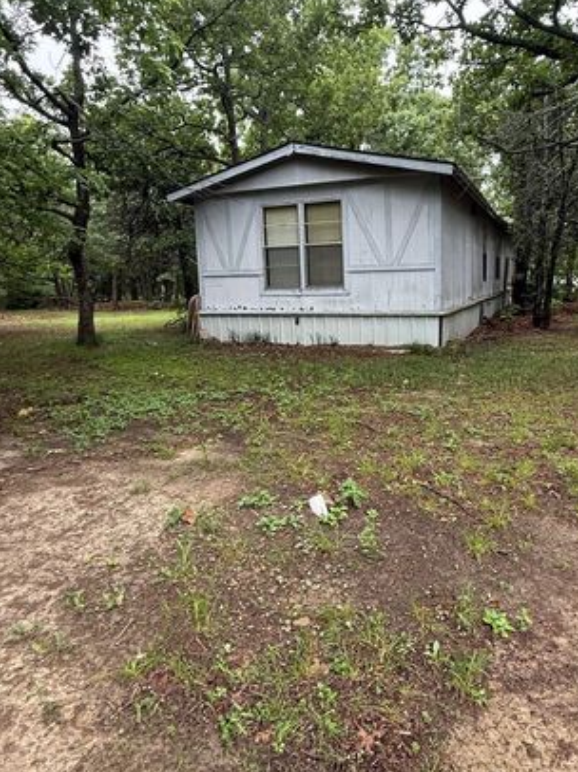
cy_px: 353
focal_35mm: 23
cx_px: 348
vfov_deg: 73.8
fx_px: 513
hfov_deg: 58.3
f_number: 2.2
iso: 80
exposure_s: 1/99
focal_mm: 2.22
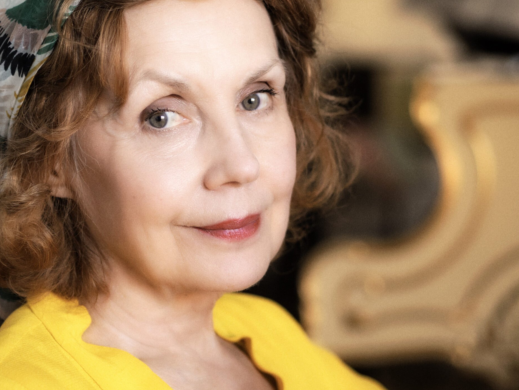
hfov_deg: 15.9
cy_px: 147
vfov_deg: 11.9
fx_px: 1859
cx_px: 212
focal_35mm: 124
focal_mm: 45
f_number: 1.8
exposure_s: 1/80
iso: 400
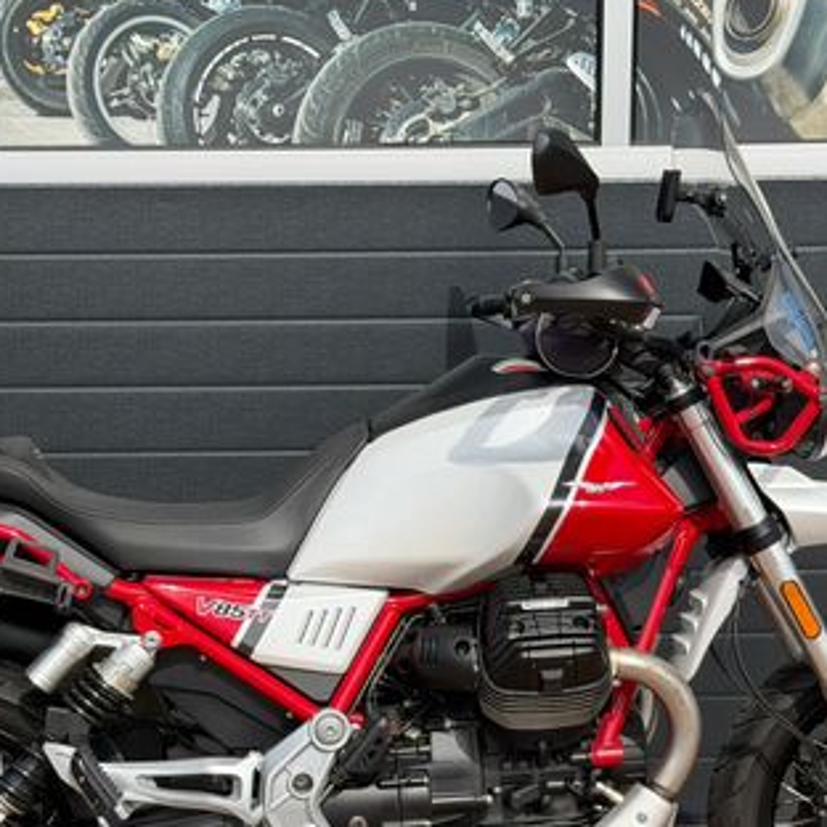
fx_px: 2352
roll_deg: +0.5
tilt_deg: -12.7
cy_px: 562
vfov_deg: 19.9
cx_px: 326
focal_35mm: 87
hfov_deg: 19.9
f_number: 1.78
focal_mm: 6.76
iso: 80
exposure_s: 1/2865
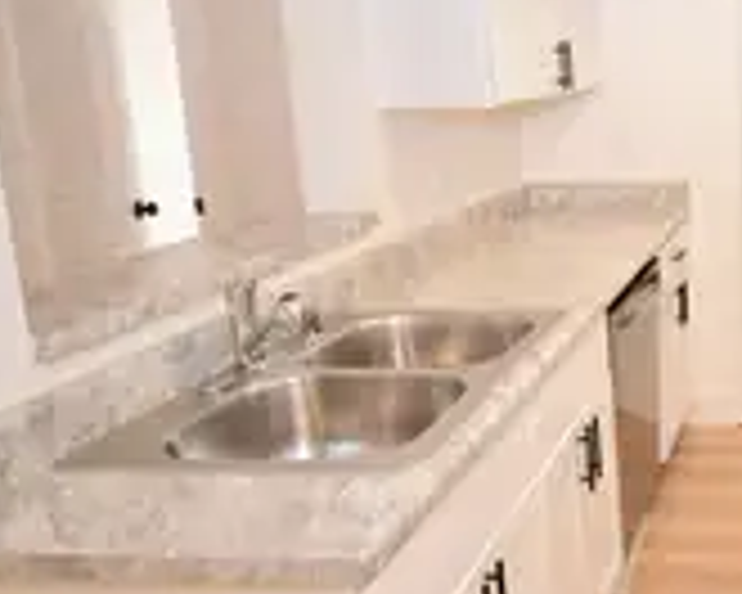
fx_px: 900
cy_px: 232
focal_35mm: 41
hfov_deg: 38.2
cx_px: 791
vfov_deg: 36.3
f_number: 5.6
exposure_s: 1/15
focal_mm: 12
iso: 400
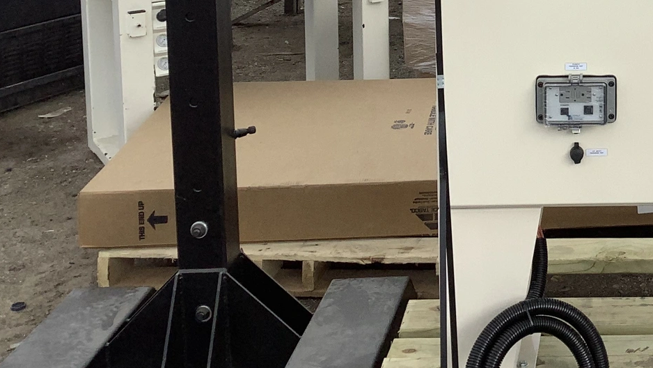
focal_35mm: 72
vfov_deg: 15.7
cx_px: 687
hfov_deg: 27.3
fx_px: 1247
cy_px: -141
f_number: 2.4
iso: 25
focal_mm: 3.3
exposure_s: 1/1101
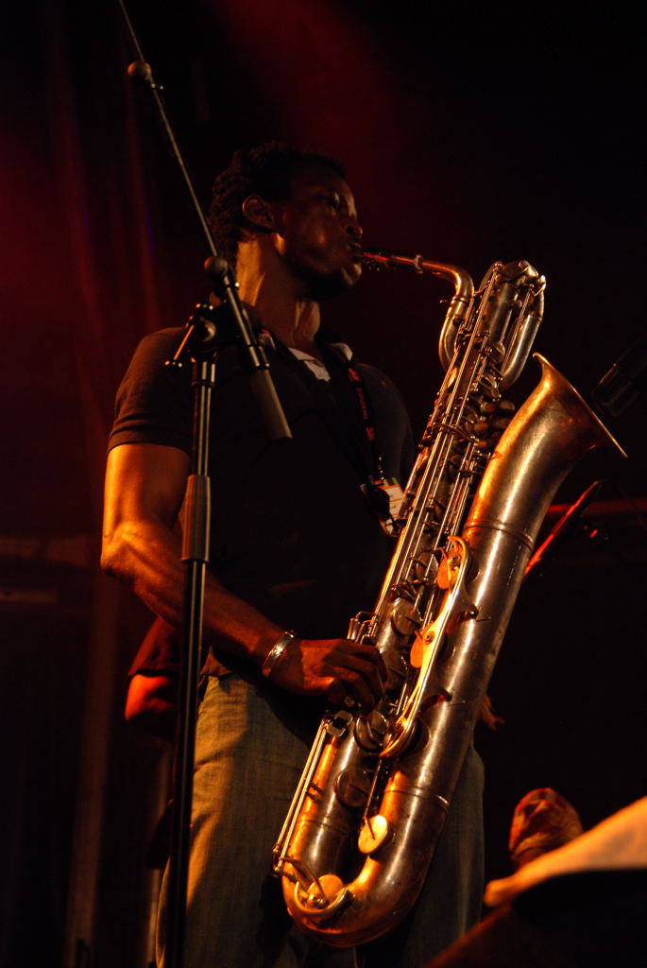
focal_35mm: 87
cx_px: 324
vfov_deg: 23.4
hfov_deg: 15.7
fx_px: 2340
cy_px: 484
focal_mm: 58
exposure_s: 1/40
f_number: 5
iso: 400
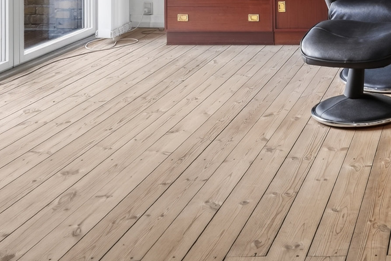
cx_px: 472
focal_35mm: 60
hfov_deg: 28.8
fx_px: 652
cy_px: -100
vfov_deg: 20.2
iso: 400
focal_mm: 21
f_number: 8
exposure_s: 1/6
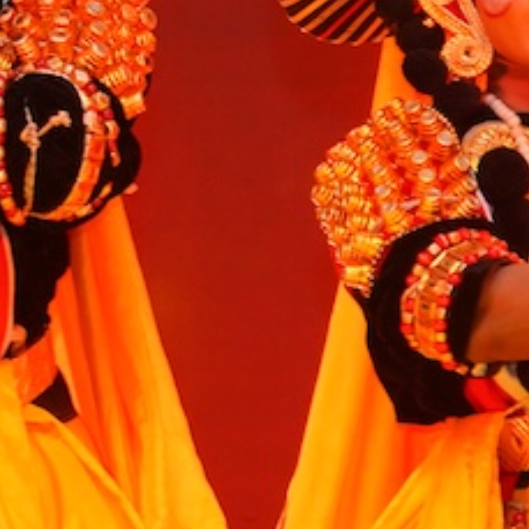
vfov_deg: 4.1
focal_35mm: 432
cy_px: 83
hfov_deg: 4.1
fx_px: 7469
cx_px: 275
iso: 1600
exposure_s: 1/200
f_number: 4
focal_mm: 97
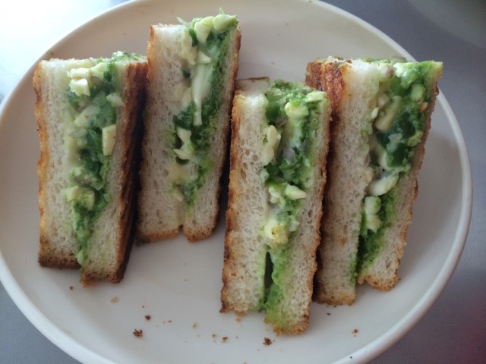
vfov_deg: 46.8
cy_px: 182
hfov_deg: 60.0
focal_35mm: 30
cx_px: 243
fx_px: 421
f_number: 2.2
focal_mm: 4.12
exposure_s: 1/30
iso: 160
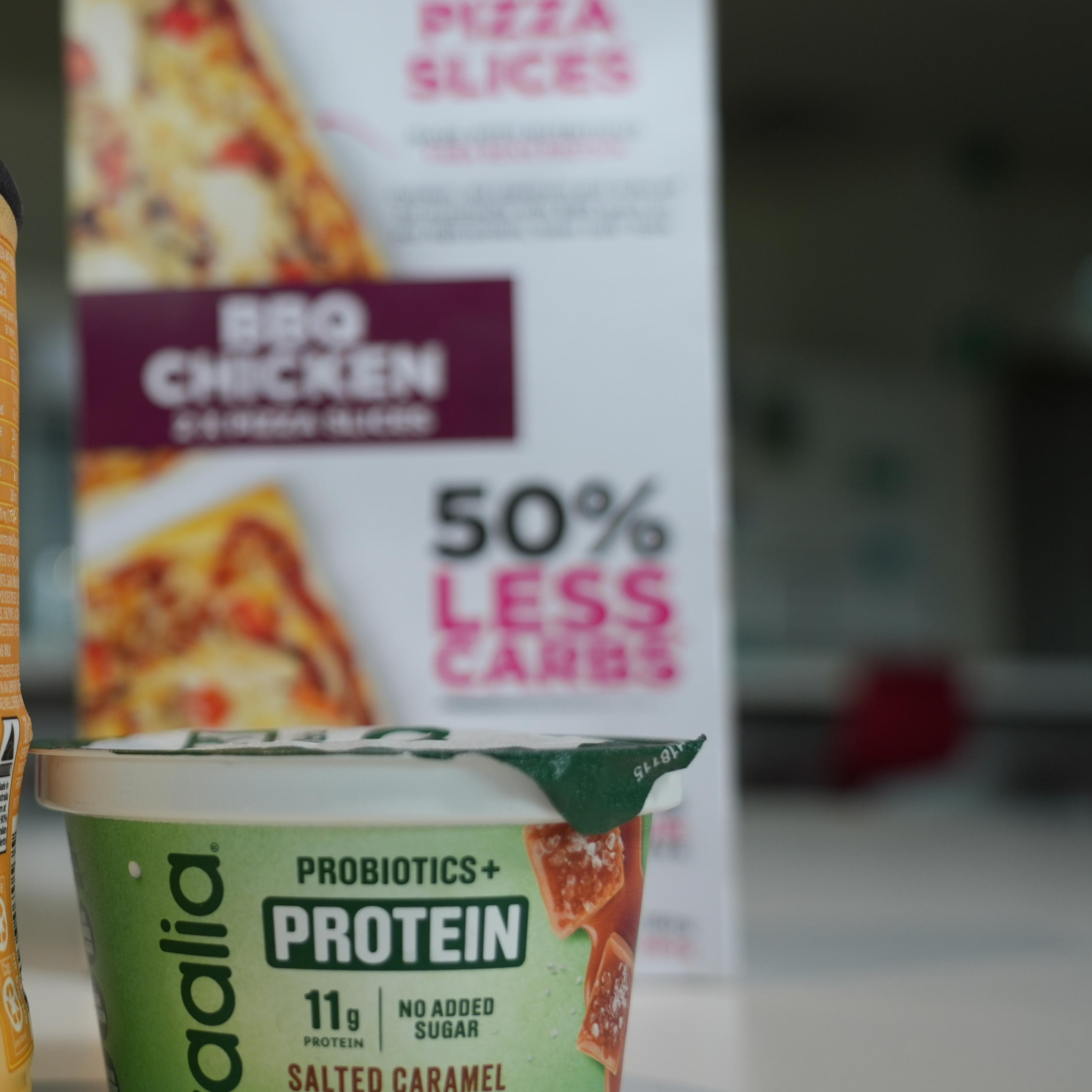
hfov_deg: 30.7
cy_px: 502
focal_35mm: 52
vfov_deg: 32.8
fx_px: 1856
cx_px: 31
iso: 250
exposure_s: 1/160
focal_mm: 31
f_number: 4
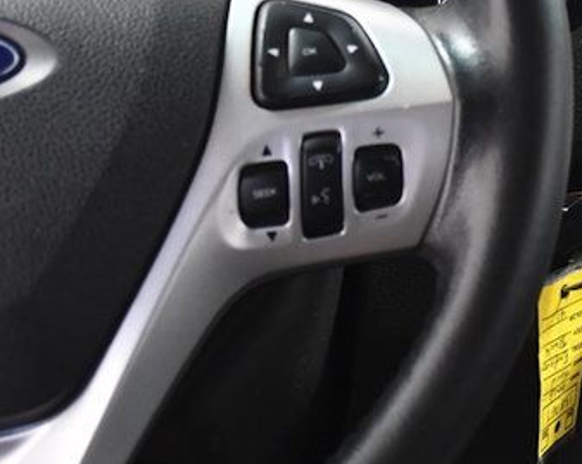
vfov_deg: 11.2
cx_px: 760
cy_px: 163
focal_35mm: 137
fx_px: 2358
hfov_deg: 13.5
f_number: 4.5
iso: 2500
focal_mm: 32
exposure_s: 1/200
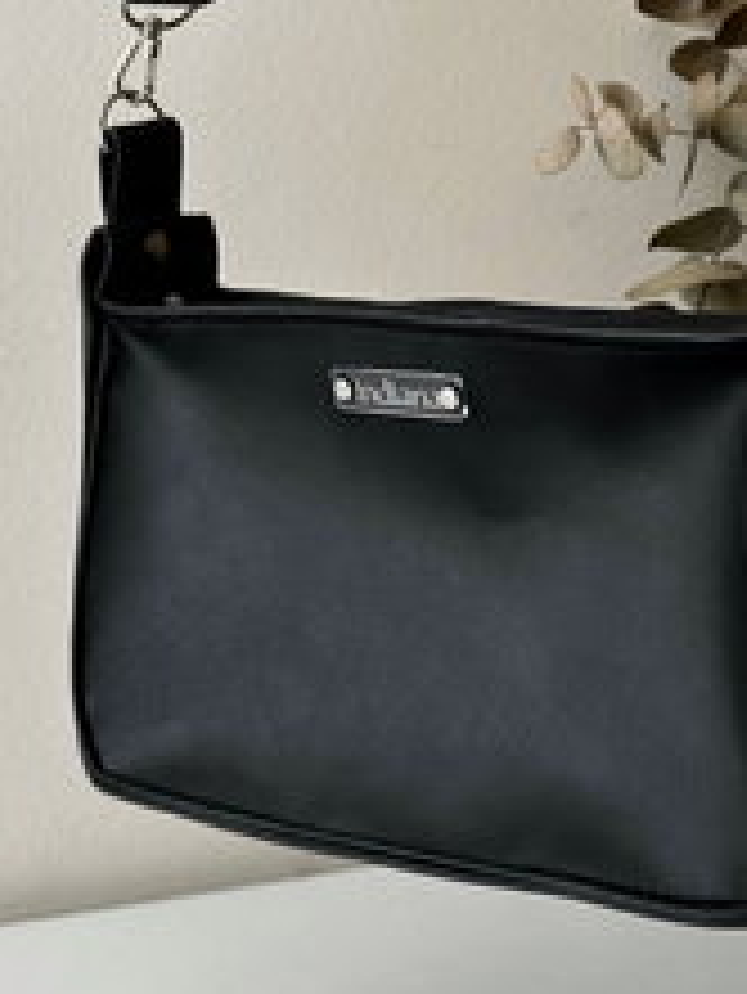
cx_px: 423
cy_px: 191
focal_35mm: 58
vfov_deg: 32.3
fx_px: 1667
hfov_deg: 25.2
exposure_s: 1/121
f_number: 1.78
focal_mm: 6.86
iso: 64
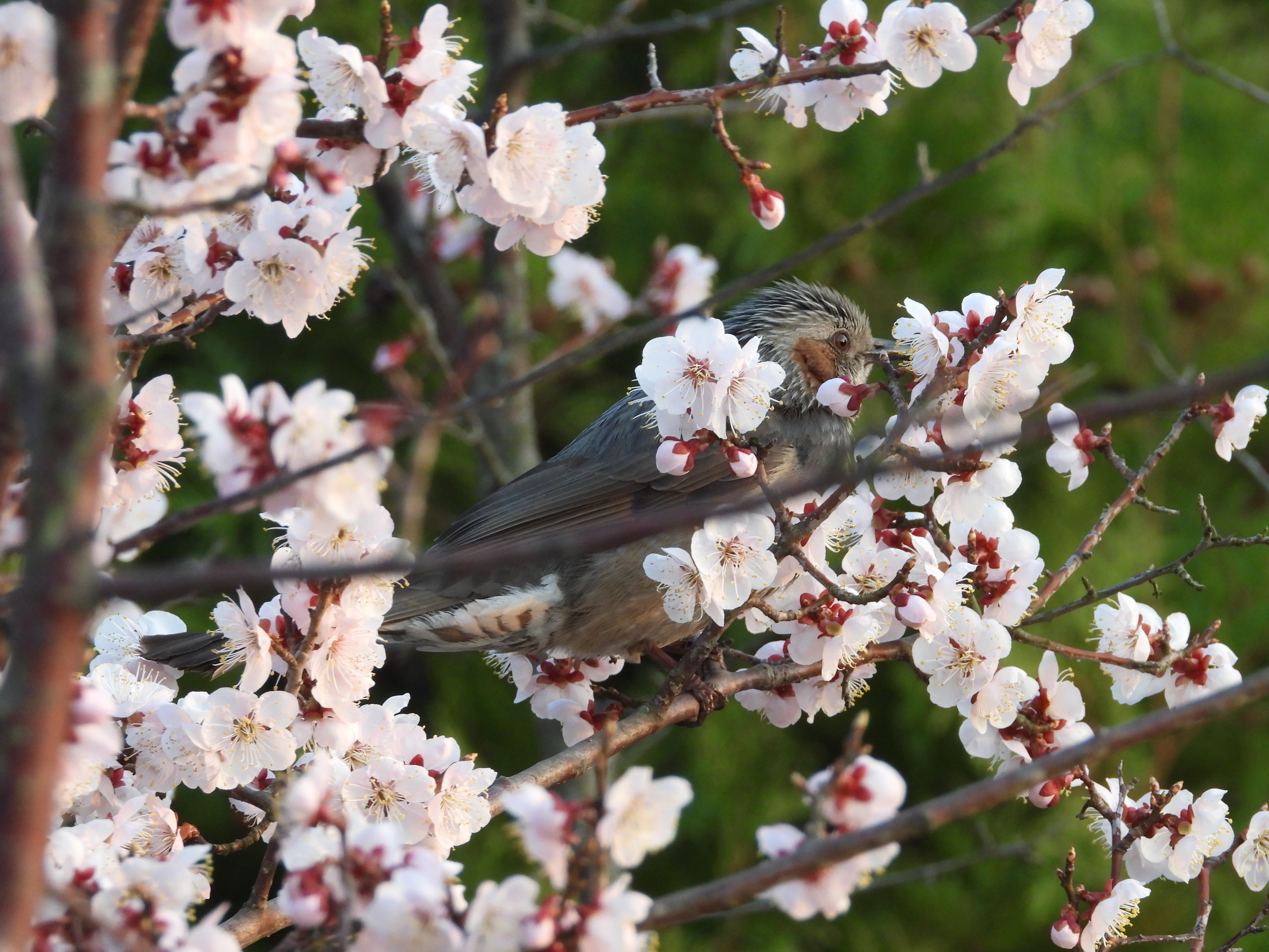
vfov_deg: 2.3
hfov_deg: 3.1
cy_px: 476
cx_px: 634
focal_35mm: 650
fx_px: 23829
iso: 400
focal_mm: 117
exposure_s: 1/125
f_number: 5
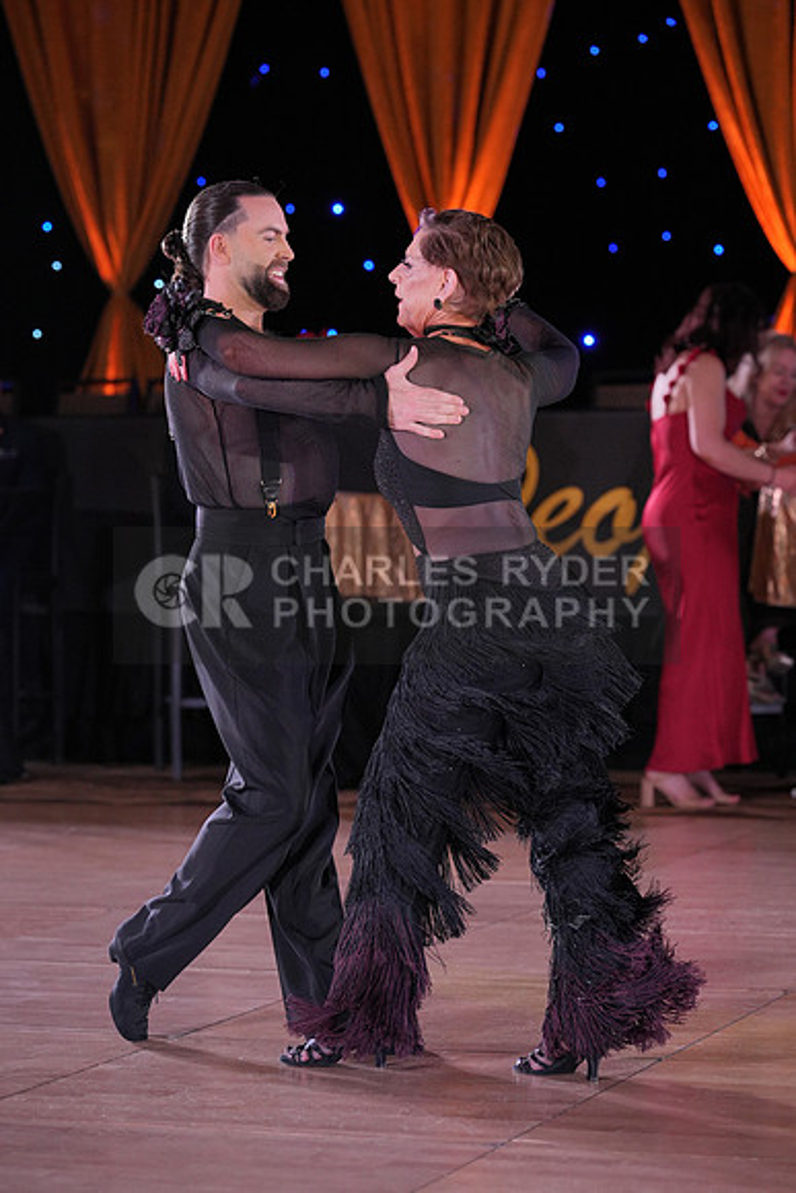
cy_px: 596
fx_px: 3911
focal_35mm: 118
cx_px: 398
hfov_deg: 11.6
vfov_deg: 17.3
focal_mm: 118
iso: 1600
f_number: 4
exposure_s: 1/400
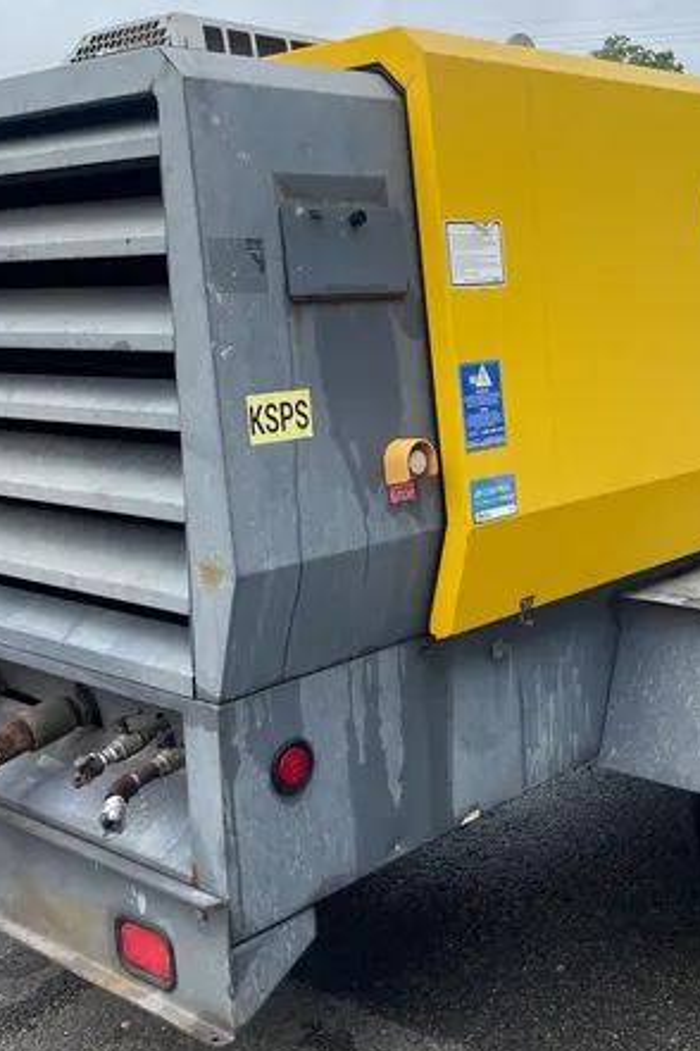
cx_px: 414
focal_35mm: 45
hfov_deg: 29.8
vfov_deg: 43.6
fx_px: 1312
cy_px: 490
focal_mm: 4.2
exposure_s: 1/1024
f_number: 1.6
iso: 32
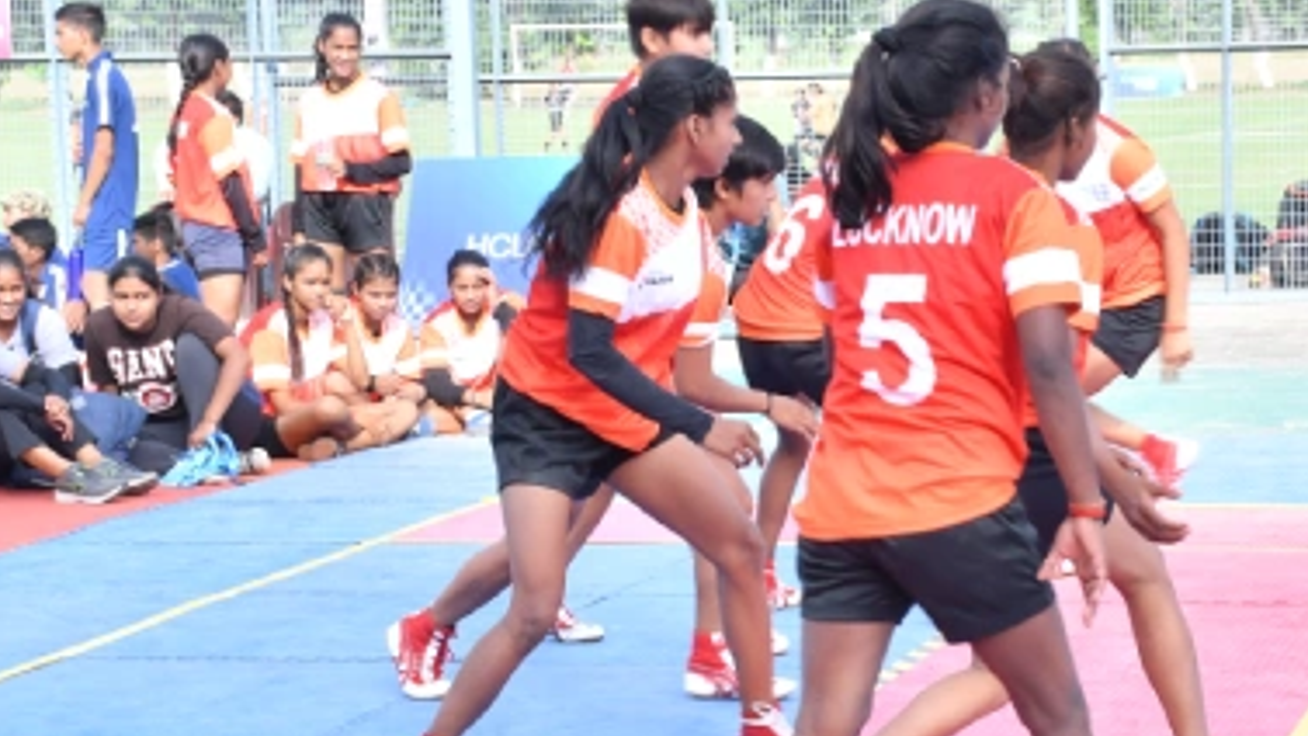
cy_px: 580
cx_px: 1010
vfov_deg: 10.9
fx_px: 3850
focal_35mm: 111
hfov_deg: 19.1
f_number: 8
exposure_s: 1/160
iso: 250
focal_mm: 35
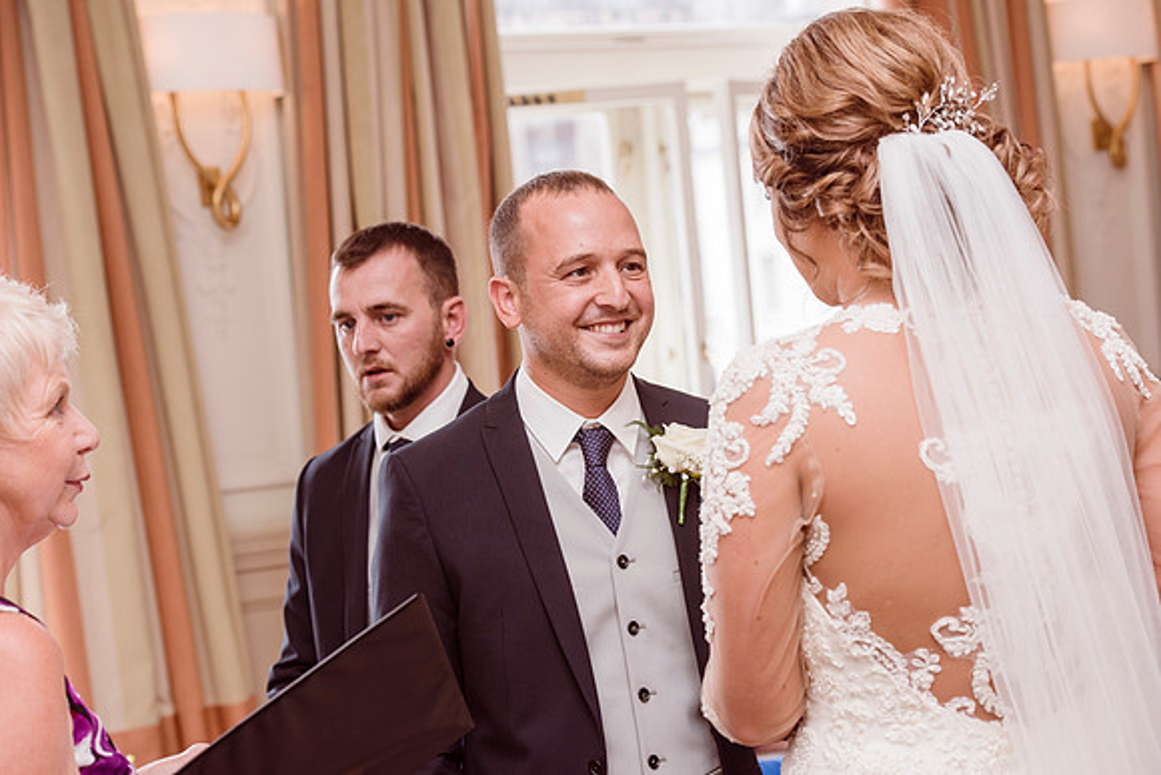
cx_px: 580
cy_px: 388
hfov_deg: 23.9
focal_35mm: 85
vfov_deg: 16.1
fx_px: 2742
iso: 500
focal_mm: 85
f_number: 5.6
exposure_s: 1/200
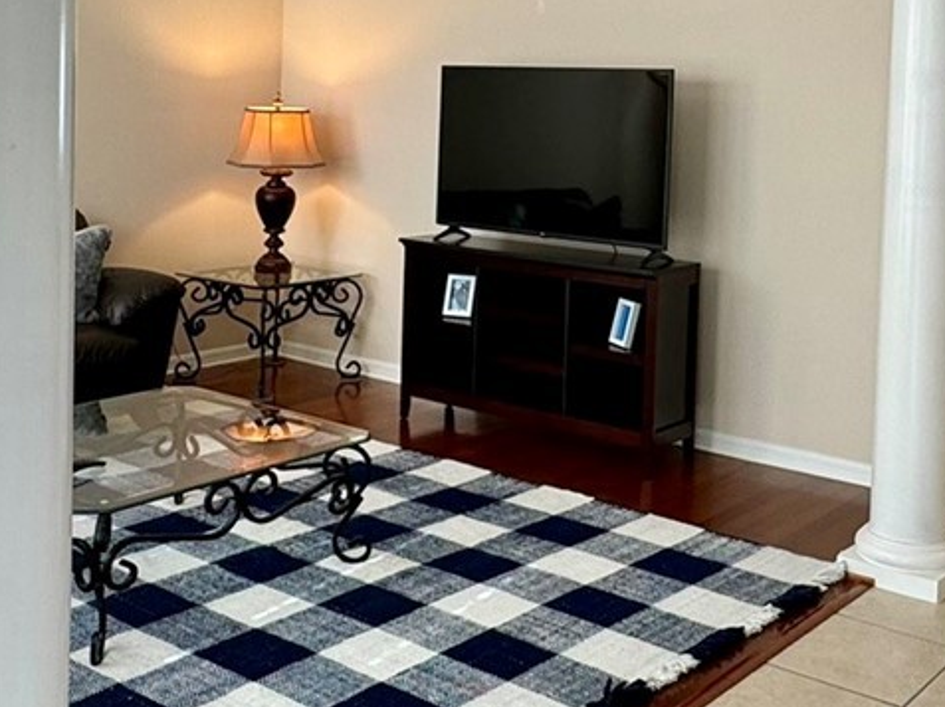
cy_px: 135
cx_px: 624
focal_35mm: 47
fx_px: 1282
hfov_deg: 40.0
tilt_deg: -2.3
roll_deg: -1.5
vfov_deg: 30.1
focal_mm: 2.22
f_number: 2.2
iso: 80
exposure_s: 1/125
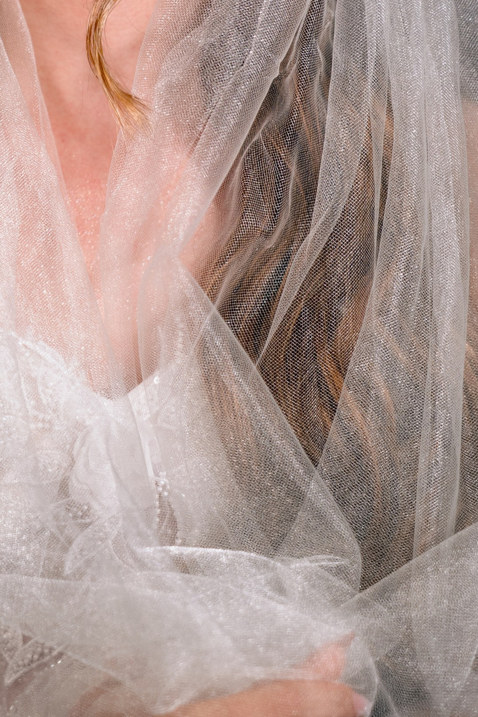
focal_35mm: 137
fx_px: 2729
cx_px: 66
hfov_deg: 10.0
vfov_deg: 14.7
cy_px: -29
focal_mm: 54
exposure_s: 1/200
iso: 400
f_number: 2.8
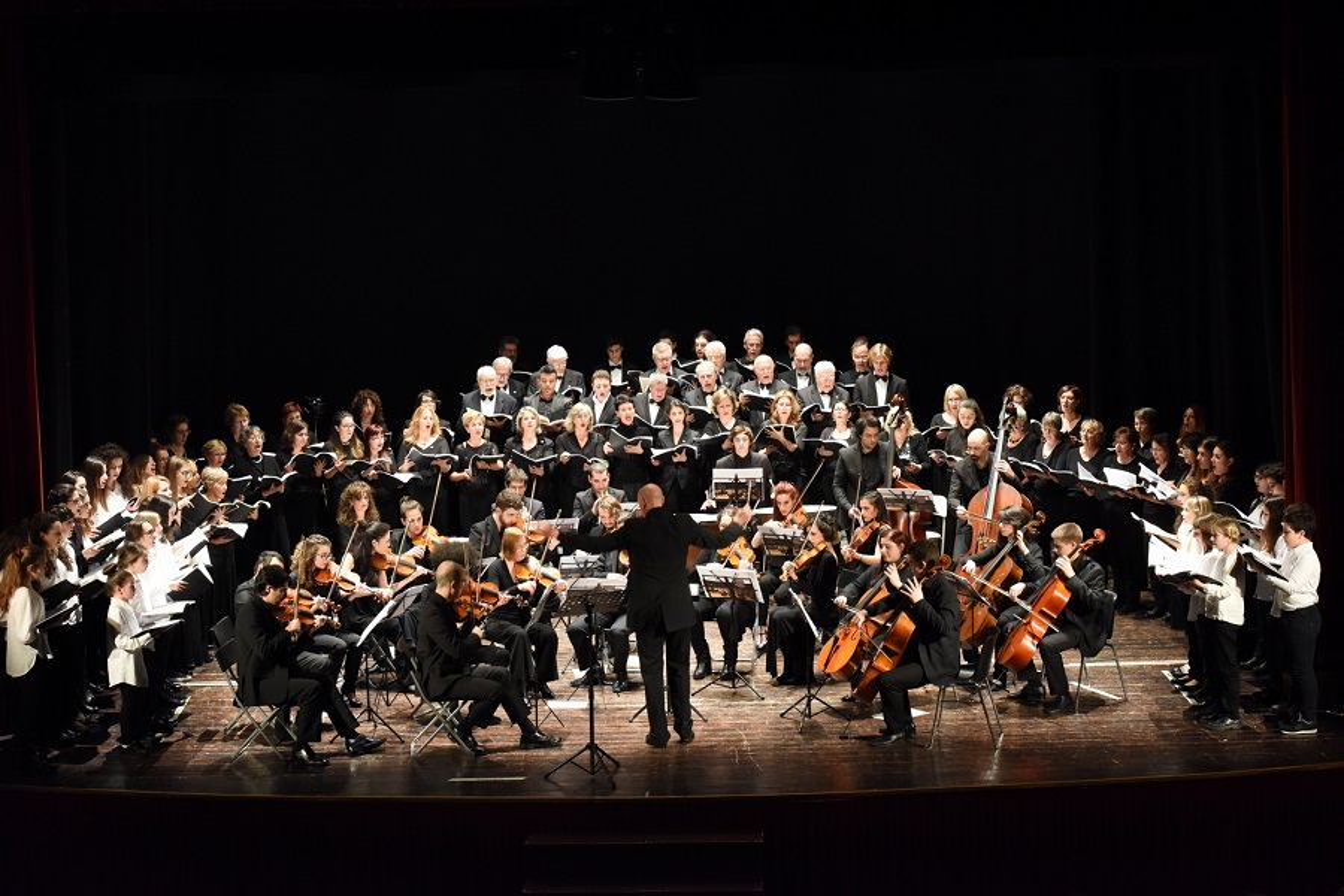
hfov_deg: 28.8
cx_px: 672
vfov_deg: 19.5
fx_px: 2613
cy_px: 448
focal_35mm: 70
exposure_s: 1/80
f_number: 5.6
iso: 5000
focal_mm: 70
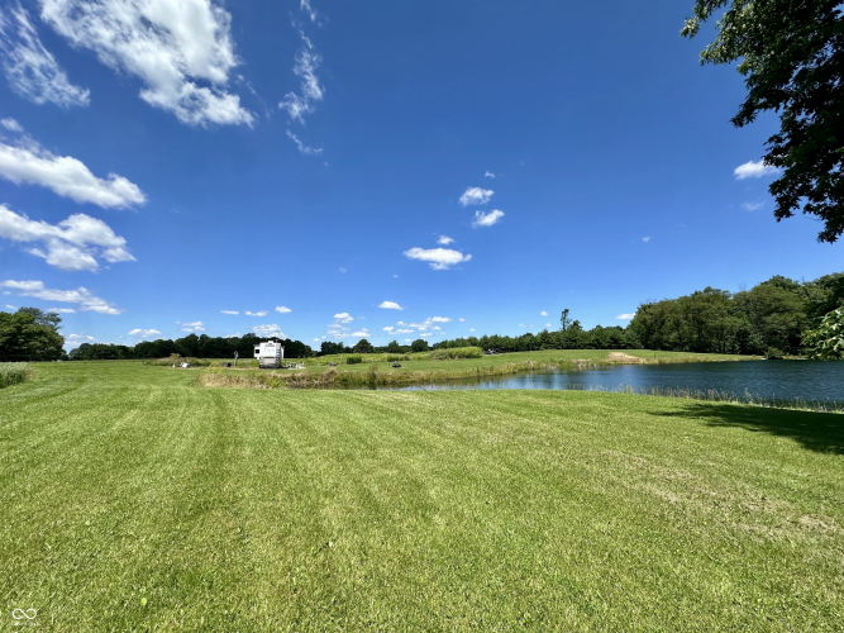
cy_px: 316
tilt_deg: +7.0
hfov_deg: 102.1
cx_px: 422
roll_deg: +0.7
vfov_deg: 85.7
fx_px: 341
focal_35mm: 14
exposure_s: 1/2398
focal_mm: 2.22
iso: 50
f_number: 2.2
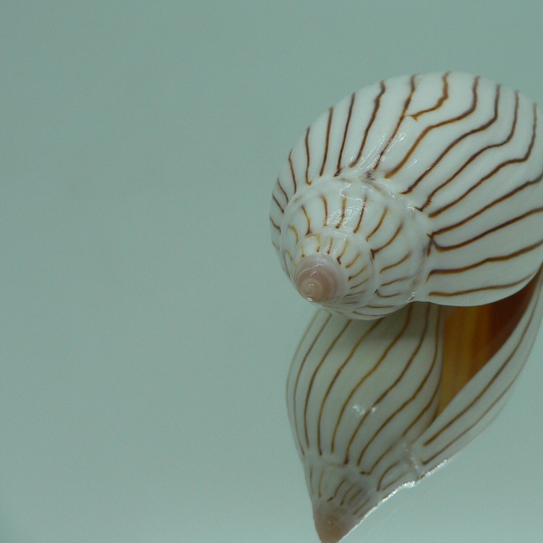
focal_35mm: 51
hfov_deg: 32.7
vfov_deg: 33.4
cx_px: 409
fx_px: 905
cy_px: 243
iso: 80
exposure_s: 1/80
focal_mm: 4.6
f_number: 2.8
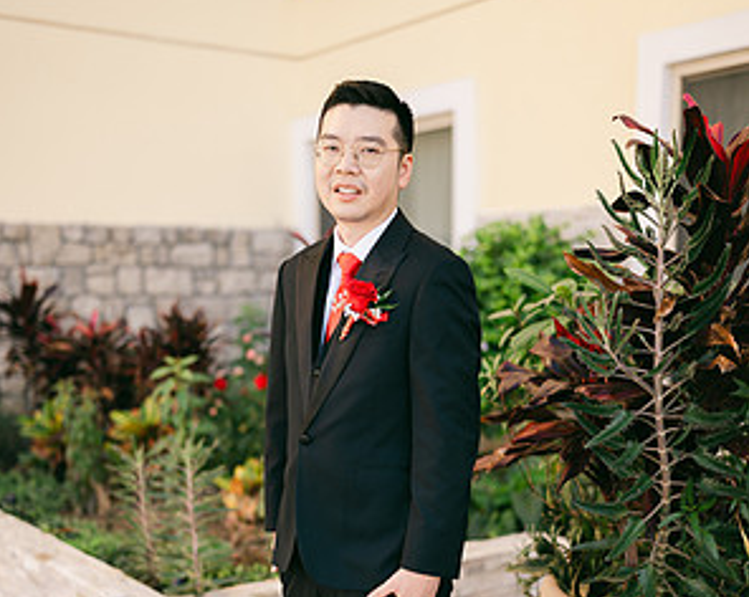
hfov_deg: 37.4
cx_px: 374
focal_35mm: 50
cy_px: 471
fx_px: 1107
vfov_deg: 29.6
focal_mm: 35
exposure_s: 1/800
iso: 64
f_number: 1.2
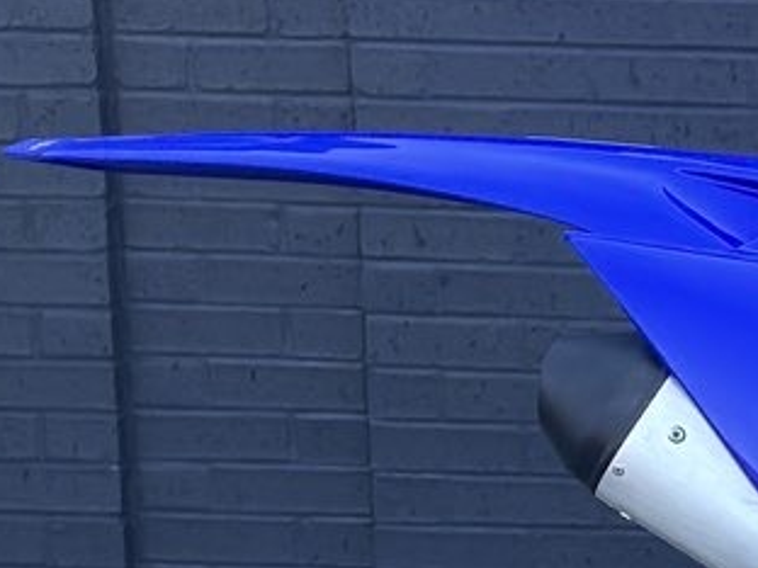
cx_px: 1640
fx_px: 4598
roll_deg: -0.9
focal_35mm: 210
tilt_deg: -10.5
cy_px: 825
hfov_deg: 8.8
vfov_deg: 7.0
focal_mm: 6.76
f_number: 1.78
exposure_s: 1/400
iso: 100
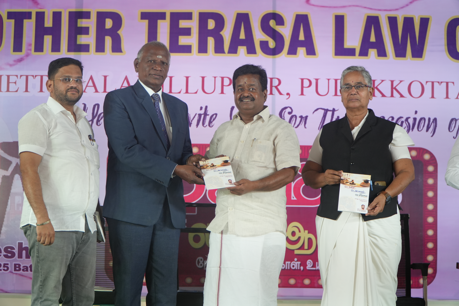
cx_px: 230
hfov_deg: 25.1
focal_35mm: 81
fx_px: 1033
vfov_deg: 16.9
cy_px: 153
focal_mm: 54
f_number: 4
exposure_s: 1/160
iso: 640
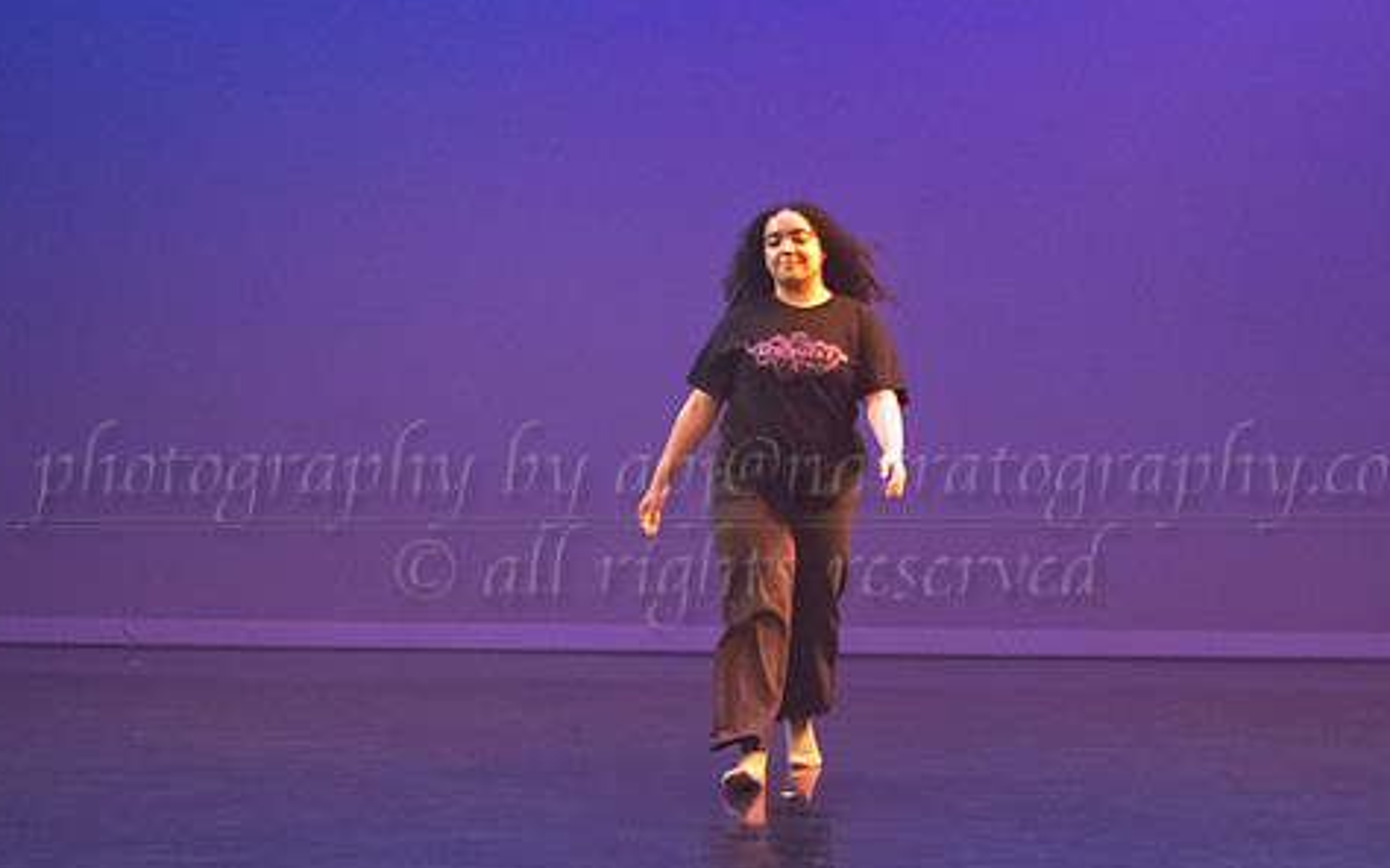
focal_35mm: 156
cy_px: 511
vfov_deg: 8.4
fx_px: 5908
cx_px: 800
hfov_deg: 13.4
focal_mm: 75
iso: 4000
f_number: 4
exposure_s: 1/400
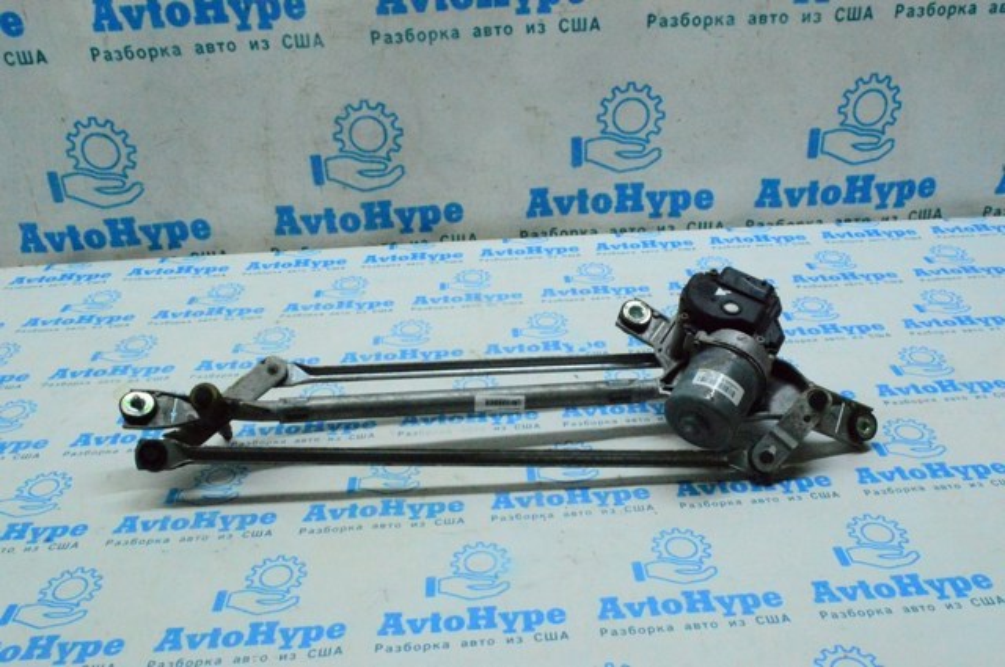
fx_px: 920
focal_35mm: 33
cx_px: 502
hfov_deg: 57.3
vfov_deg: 39.9
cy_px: 334
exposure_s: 1/100
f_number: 25
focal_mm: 22
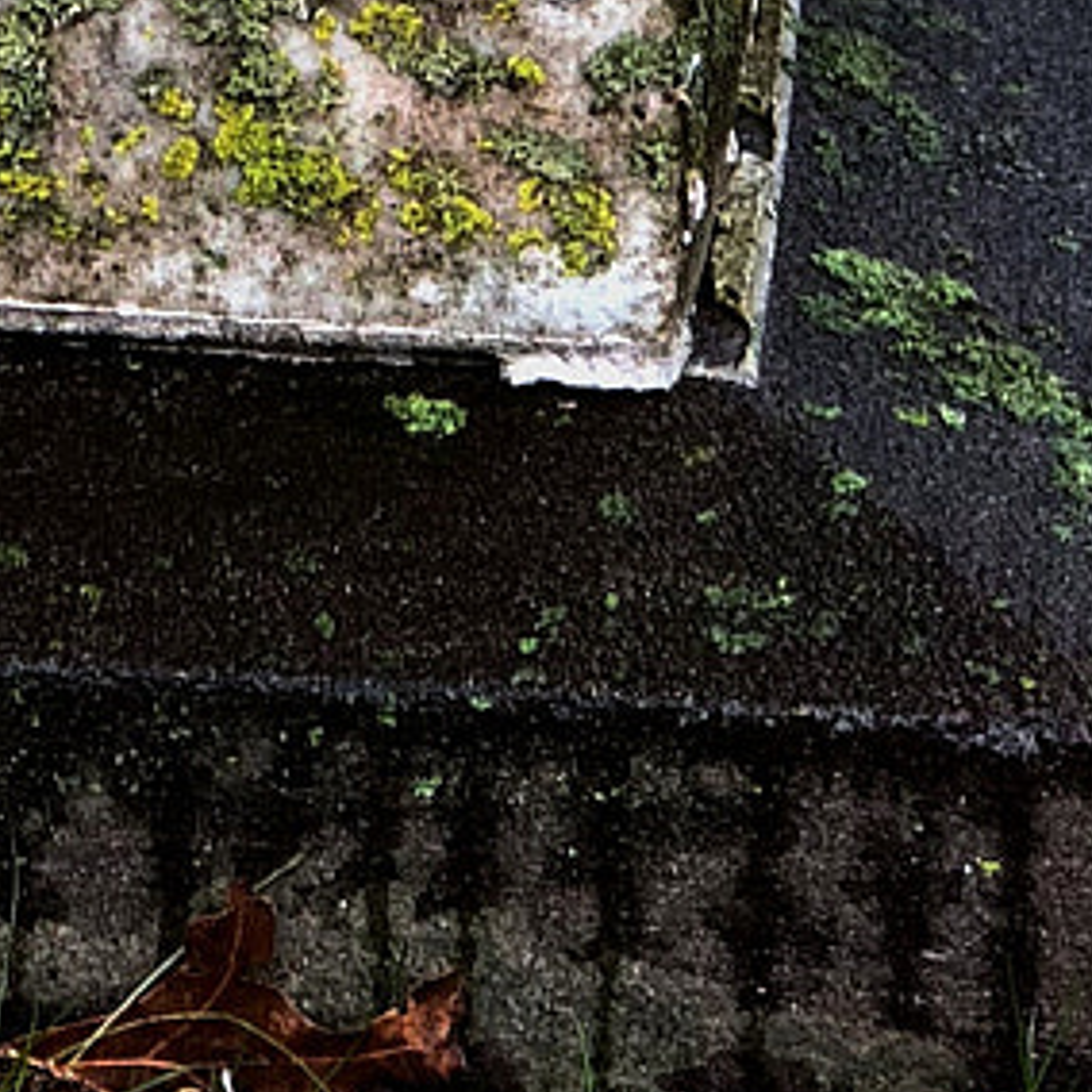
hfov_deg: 6.1
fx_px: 10136
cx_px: -342
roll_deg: -0.2
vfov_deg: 6.1
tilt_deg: -15.5
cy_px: -761
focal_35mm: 284
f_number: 2.8
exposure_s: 1/120
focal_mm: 6.6
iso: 25
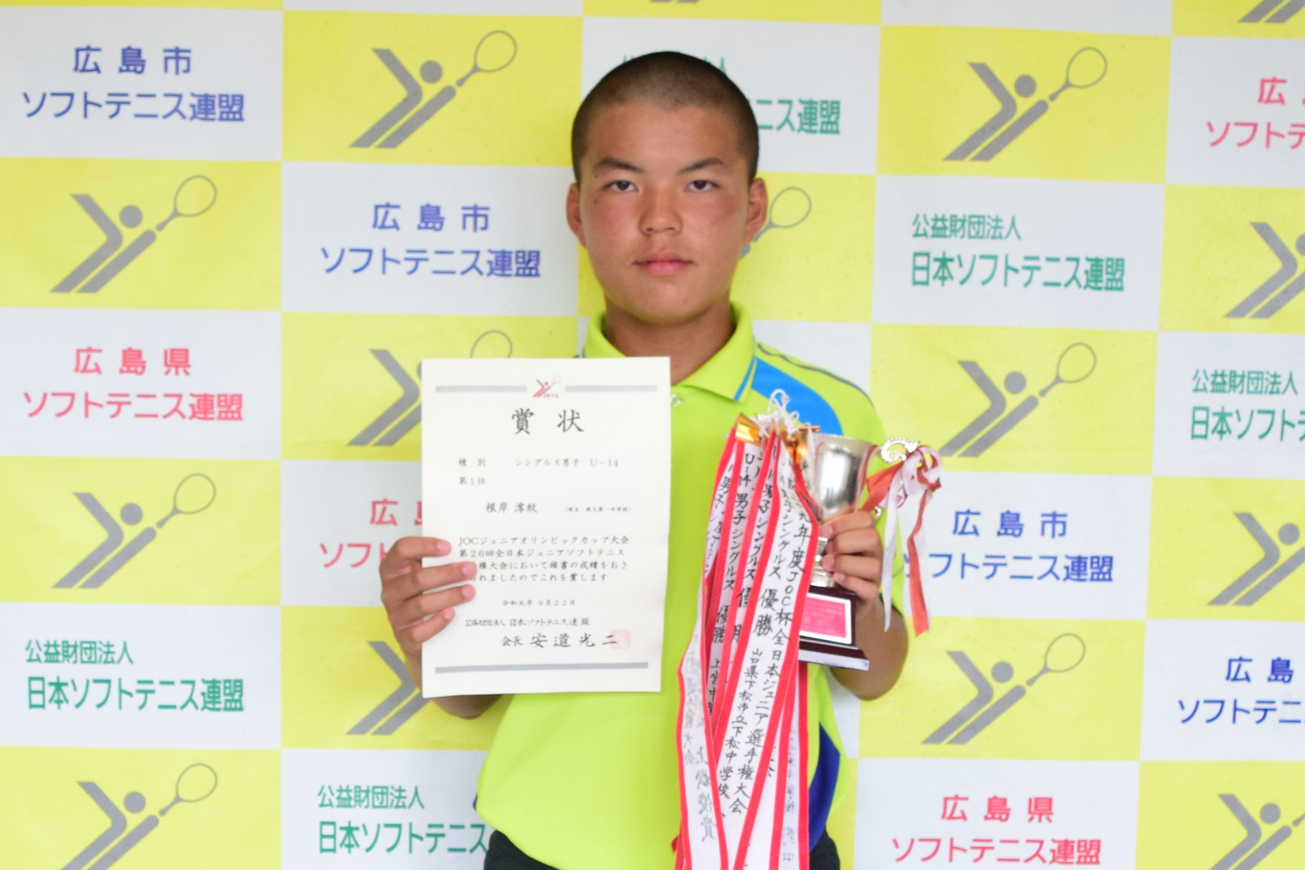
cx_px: 652
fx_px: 979
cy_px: 435
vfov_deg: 47.9
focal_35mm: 27
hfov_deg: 67.4
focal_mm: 18
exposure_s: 1/200
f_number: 3.5
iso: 640
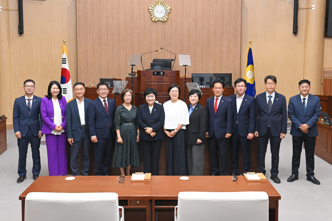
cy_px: 110
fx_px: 332
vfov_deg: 36.9
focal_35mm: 36
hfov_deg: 53.1
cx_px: 166
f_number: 7.1
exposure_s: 1/250
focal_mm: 35
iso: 8000
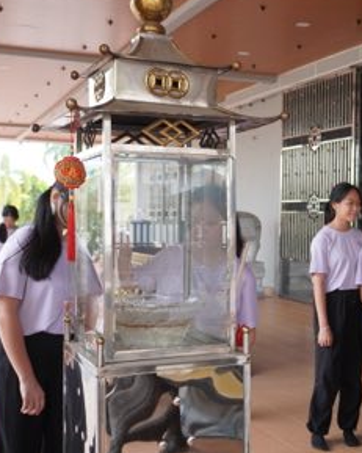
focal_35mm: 54
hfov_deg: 27.9
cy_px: 227
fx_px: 721
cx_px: 255
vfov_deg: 34.9
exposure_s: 1/160
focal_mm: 23
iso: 320
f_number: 4
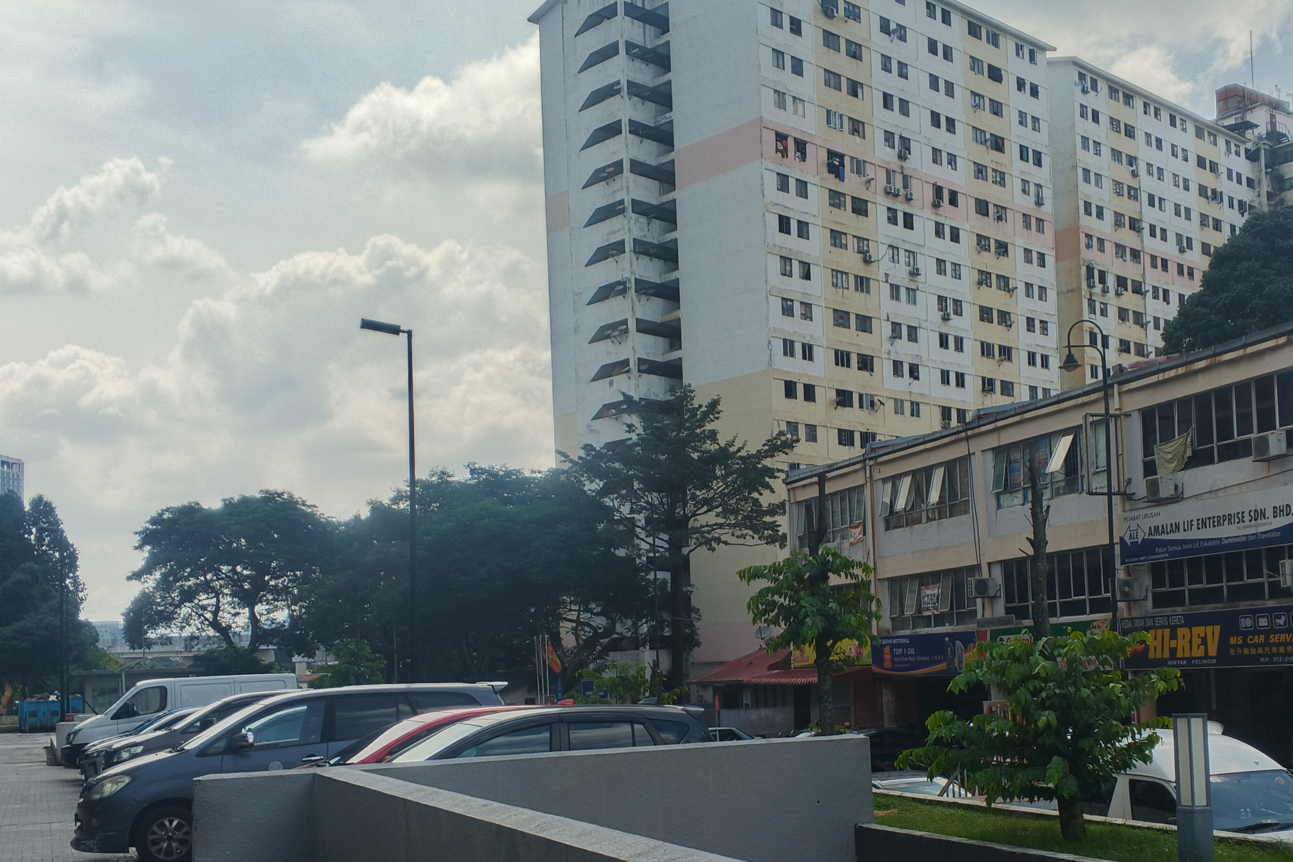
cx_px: 771
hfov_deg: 46.2
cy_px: 582
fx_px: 1508
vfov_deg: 31.6
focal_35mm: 42
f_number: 1.6
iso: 51
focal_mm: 4.11
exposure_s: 1/390
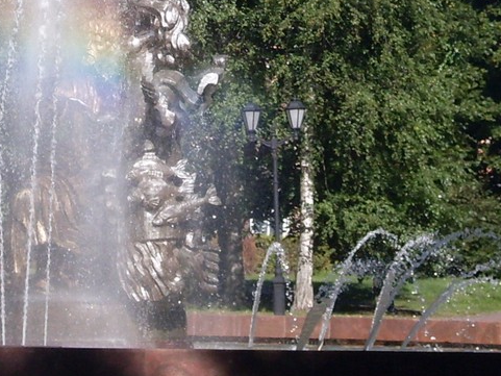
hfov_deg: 7.2
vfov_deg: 5.4
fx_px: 3967
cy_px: -54
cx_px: 82
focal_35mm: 274
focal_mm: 15.3
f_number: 4.4
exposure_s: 1/500
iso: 80
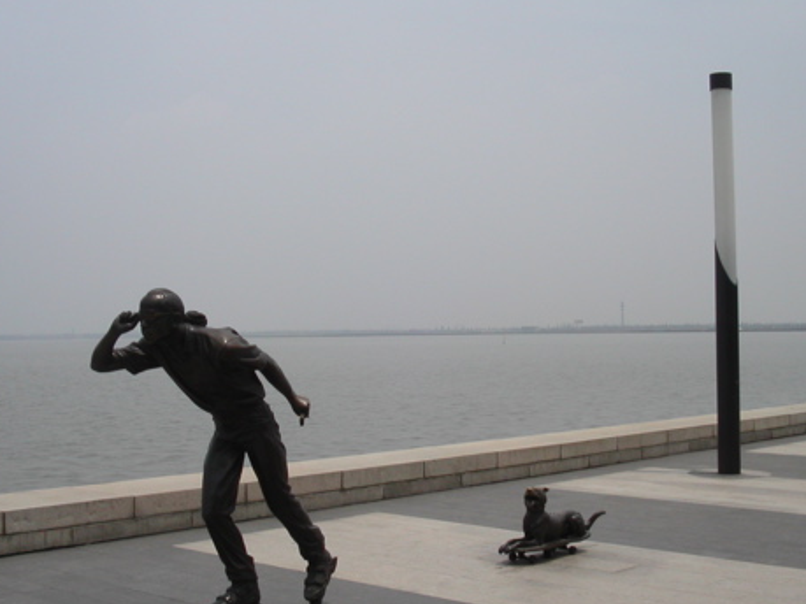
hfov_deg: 36.2
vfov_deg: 27.5
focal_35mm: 53
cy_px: 316
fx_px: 1234
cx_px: 395
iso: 100
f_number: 8
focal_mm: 7.8
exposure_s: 1/750
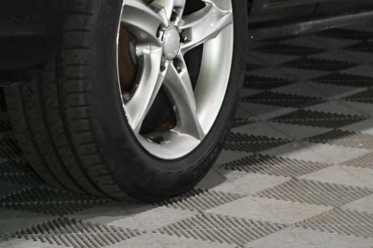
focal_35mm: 207
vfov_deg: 6.3
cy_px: -339
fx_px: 2145
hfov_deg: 9.8
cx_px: -44
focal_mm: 38
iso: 800
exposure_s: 1/30
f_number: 5.6
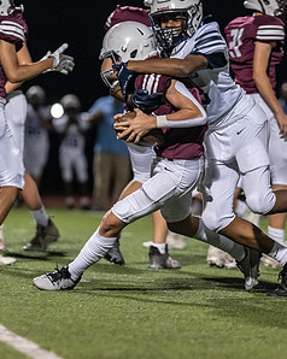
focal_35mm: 366
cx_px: 166
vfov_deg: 5.3
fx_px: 3890
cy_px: 168
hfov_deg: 4.2
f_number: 3.2
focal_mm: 200
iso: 5000
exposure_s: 1/1000
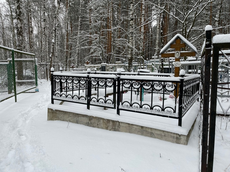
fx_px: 173
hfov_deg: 67.3
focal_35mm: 26
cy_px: 86
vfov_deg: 53.1
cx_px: 115
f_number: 1.6
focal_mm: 4.2
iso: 32
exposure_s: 1/282
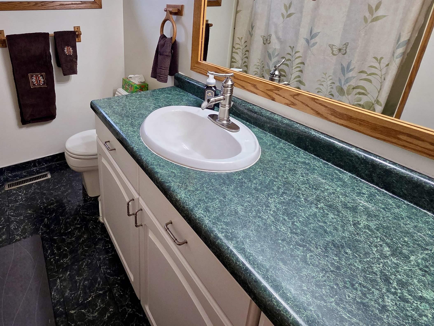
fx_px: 238
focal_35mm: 19
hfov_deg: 81.8
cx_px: 145
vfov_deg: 65.5
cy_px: 92
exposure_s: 1/60
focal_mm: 2.2
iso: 160
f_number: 2.2
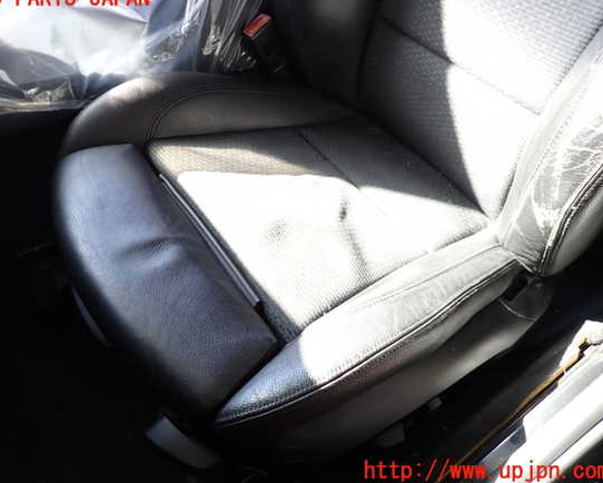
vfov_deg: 53.2
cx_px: 281
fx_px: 482
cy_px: 235
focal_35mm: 27
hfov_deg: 64.0
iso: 100
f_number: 2
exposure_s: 1/60
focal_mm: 4.5
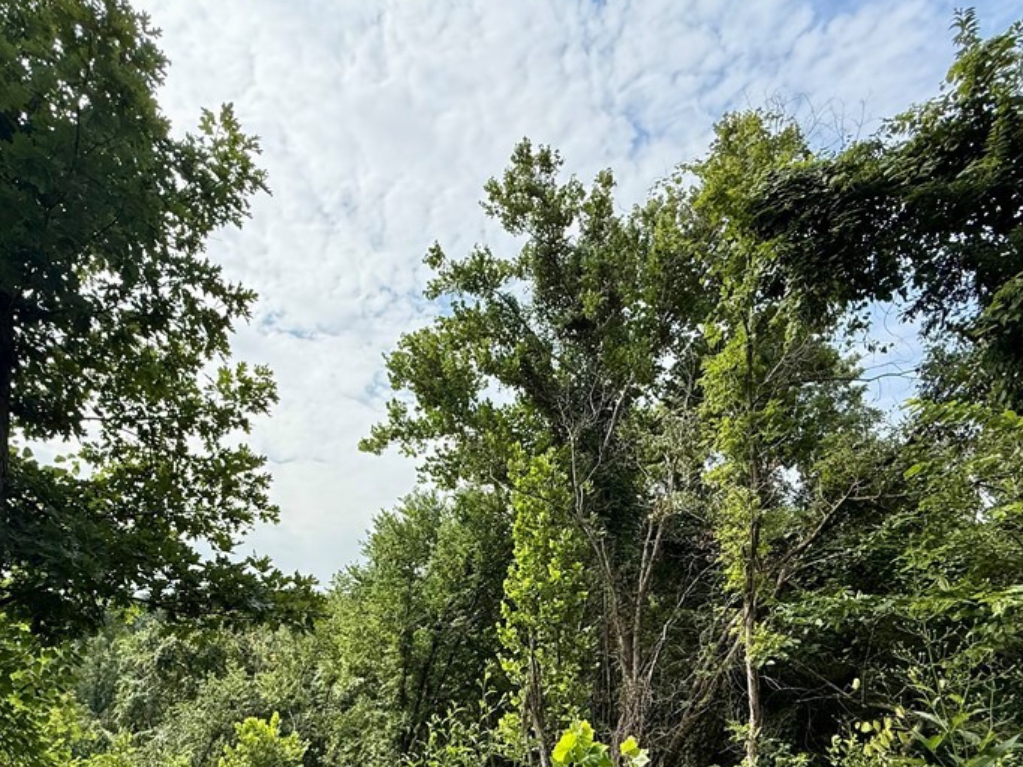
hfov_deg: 78.4
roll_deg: -2.4
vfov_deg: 60.7
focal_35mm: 21
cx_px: 427
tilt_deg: +13.1
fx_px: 620
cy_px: 554
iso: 64
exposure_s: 1/1848
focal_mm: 2.22
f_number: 2.2
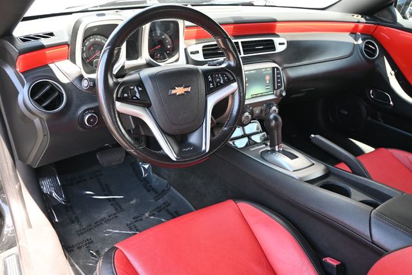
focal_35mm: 30
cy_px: 138
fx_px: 343
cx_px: 206
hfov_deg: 62.0
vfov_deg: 43.6
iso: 720
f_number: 3.8
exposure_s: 1/125
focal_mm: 20
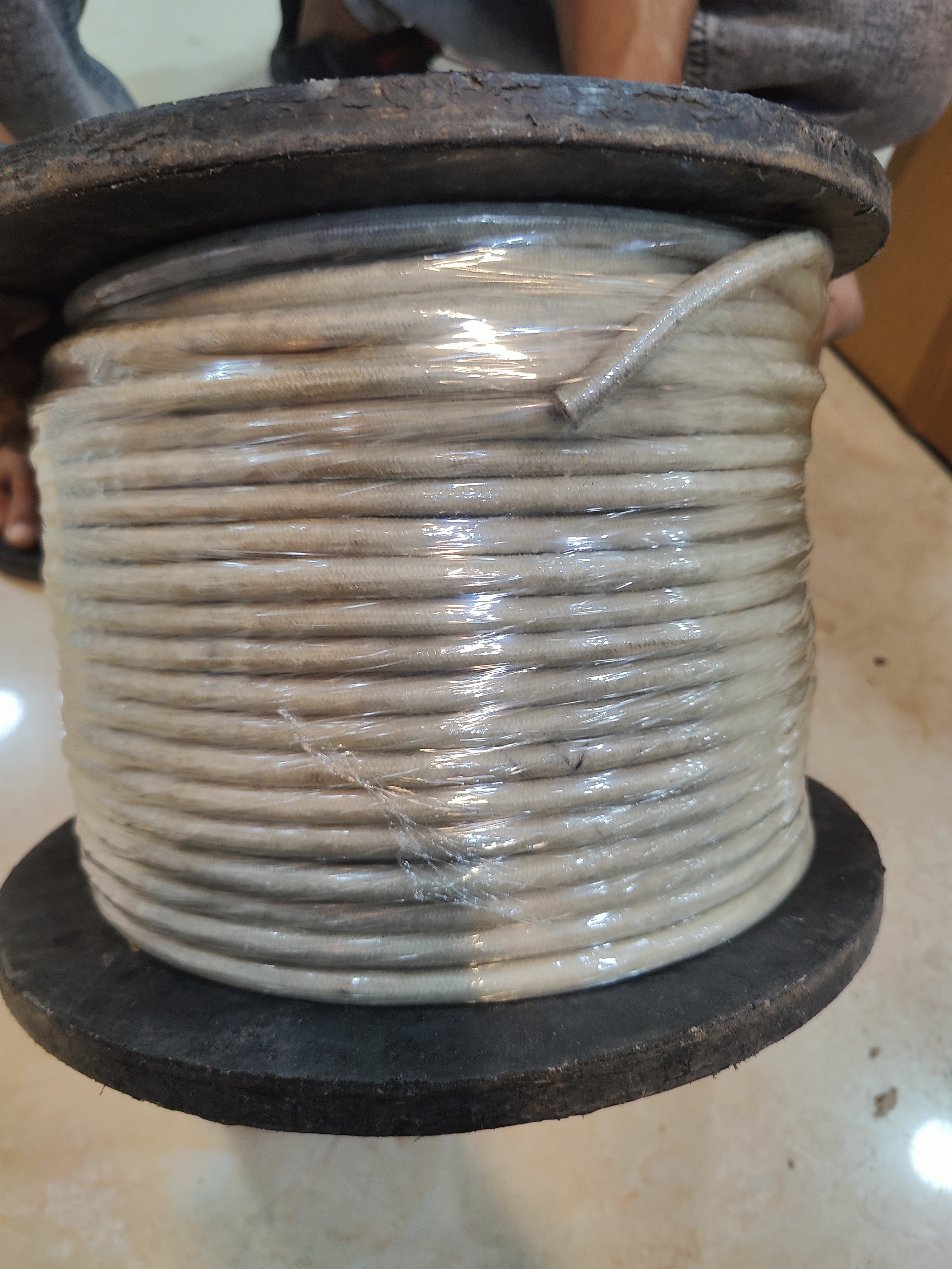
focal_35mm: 24
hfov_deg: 56.8
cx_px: 471
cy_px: 614
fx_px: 880
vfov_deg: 71.6
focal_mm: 6.06
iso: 200
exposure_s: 1/100
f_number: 1.8
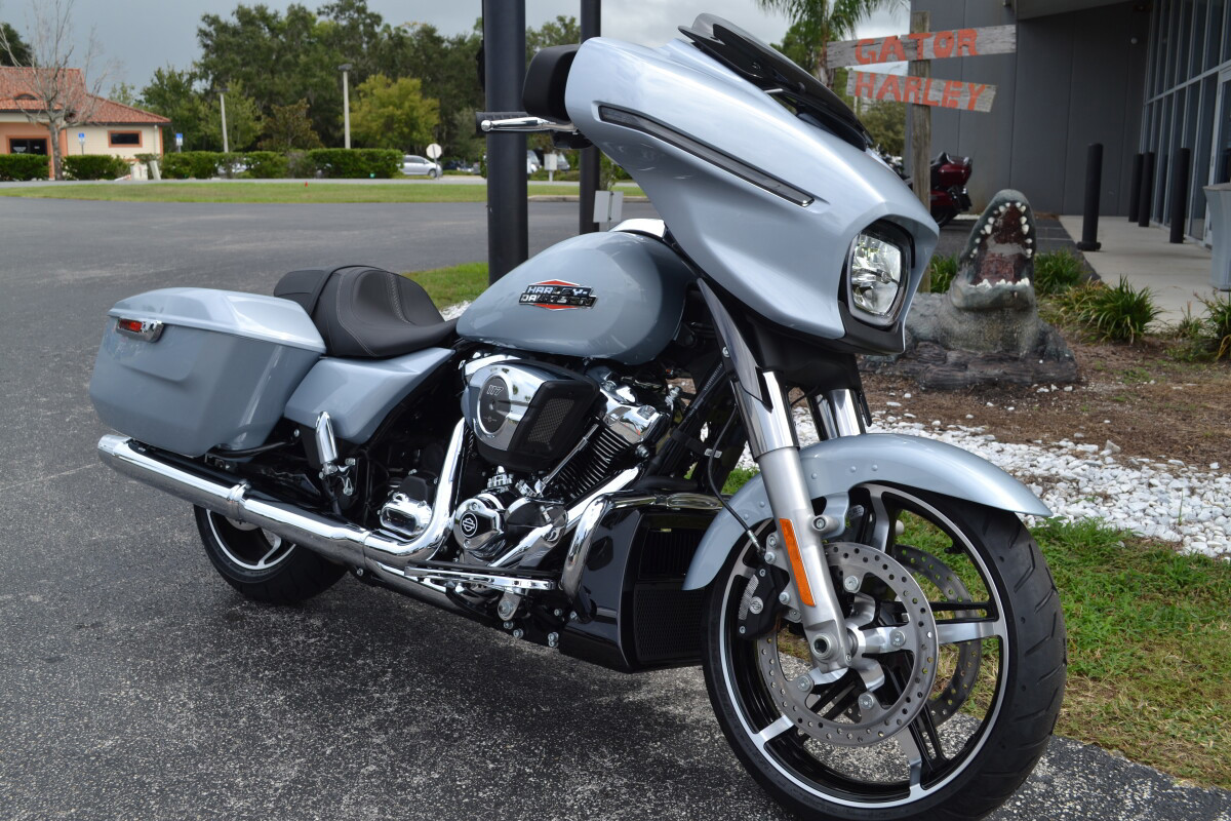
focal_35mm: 33
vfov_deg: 40.0
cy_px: 410
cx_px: 616
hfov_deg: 57.2
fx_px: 1128
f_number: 7.1
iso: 100
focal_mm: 22
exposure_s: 1/200
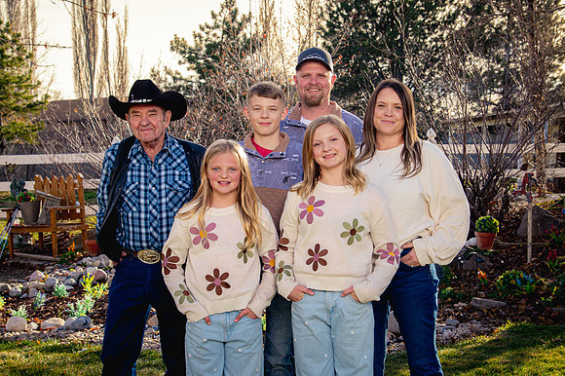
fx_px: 938
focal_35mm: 60
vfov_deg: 22.7
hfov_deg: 33.5
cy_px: 204
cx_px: 295
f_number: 8
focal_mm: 48
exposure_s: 1/250
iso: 500
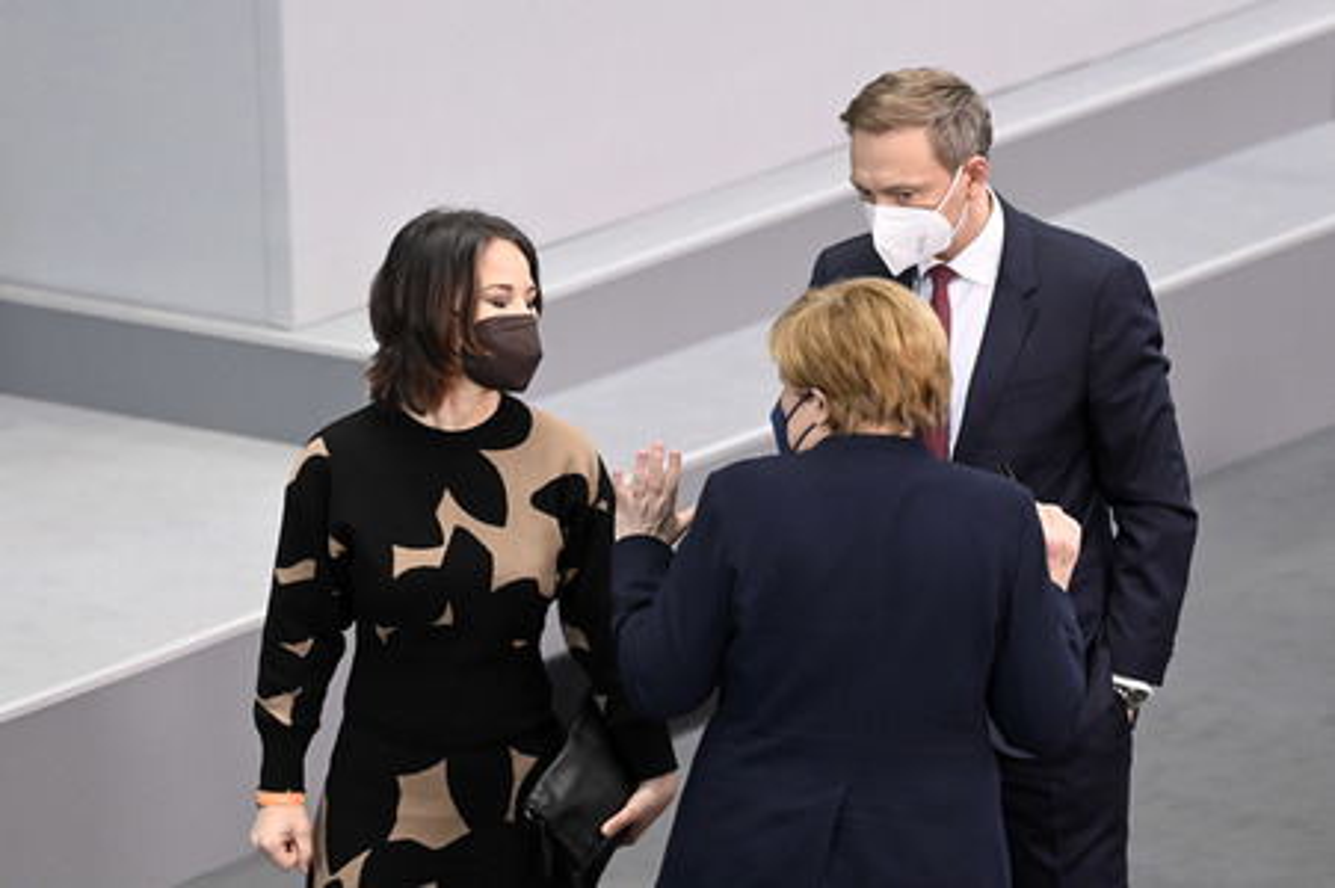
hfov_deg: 8.2
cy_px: 444
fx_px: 9264
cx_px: 668
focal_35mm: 250
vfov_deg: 5.5
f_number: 5.6
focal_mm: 250
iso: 8000
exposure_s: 1/400
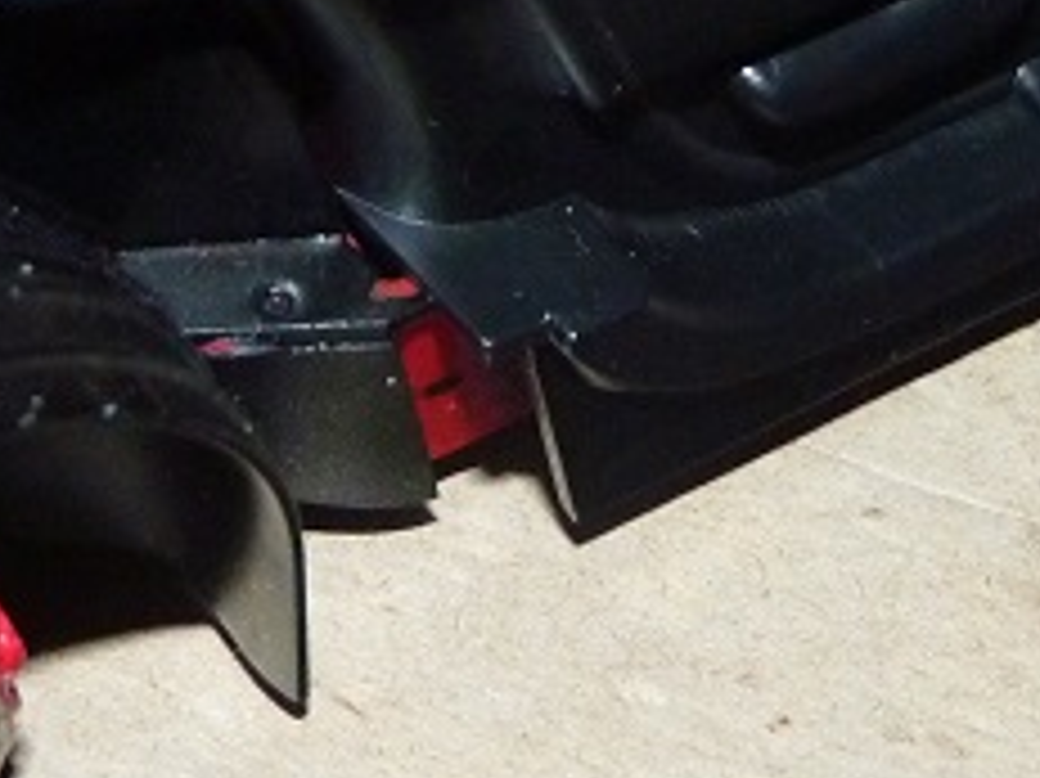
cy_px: -288
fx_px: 5195
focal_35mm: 173
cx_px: 432
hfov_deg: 11.4
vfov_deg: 8.4
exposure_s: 1/60
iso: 400
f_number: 3.2
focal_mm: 9
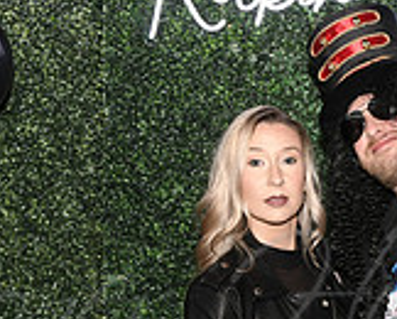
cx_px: 350
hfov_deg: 18.2
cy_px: 330
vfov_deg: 14.6
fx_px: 1223
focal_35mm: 104
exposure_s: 1/60
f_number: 6.3
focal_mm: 31
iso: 500
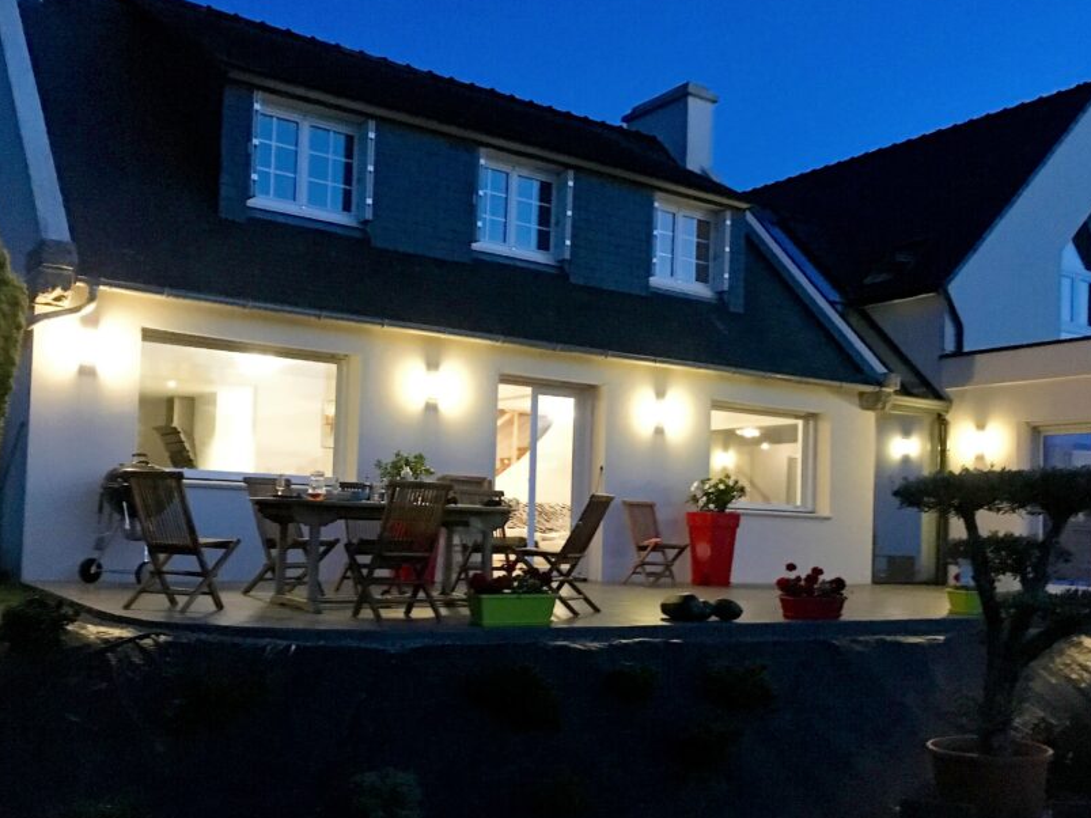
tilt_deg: +2.6
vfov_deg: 38.5
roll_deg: -1.9
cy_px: 480
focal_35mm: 37
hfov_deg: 50.1
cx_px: 576
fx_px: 1166
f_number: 2.2
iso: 320
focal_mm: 4.15
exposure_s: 1/17
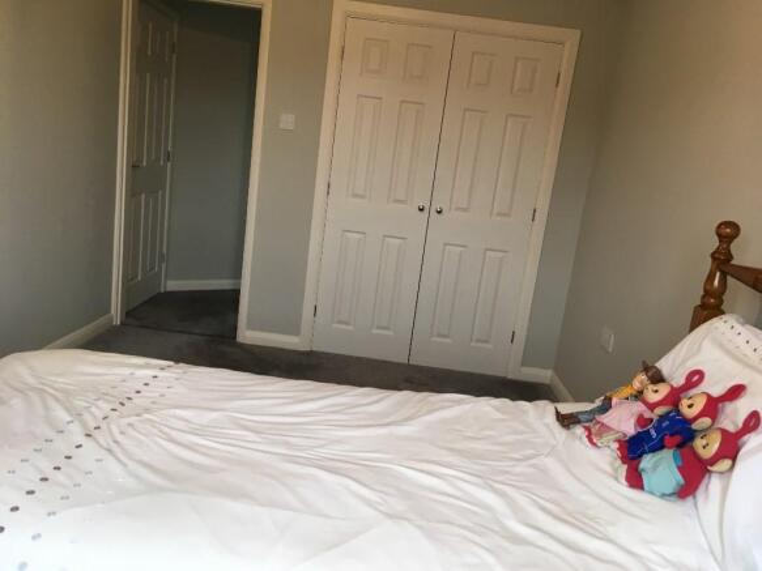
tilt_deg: -13.1
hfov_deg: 61.7
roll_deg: -6.0
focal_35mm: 29
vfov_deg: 48.2
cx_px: 381
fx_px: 638
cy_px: 286
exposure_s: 1/33
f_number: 2.2
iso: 64
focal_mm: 4.15
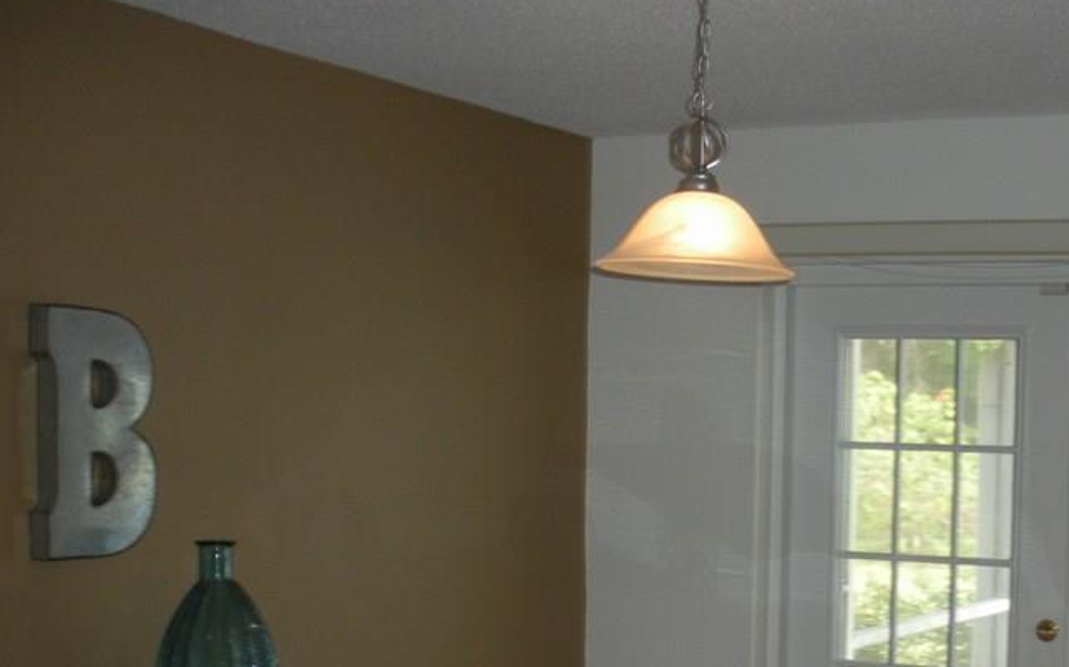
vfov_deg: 21.5
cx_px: 704
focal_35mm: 59
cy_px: 587
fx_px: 1718
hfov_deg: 34.3
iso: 148
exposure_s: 1/62.7
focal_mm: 6.3
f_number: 3.5
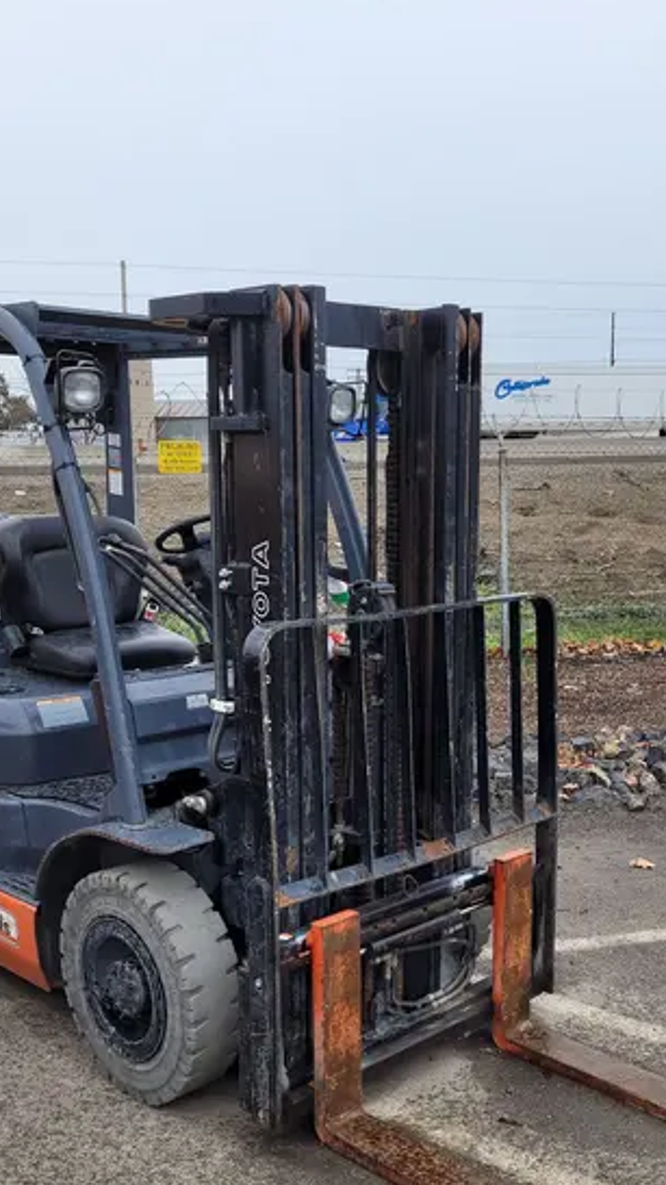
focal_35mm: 38
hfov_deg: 31.1
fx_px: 1193
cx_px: 382
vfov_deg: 52.4
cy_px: 713
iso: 40
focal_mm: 5.4
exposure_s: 1/237
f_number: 1.8
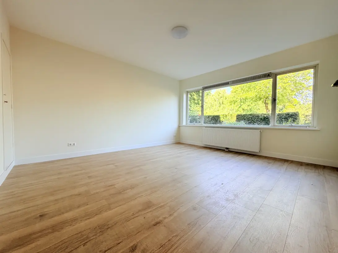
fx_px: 137
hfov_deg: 102.1
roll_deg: +0.0
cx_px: 169
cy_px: 126
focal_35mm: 14
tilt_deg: -1.3
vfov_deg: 85.7
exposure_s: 1/121
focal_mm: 2.22
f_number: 2.2
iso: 100
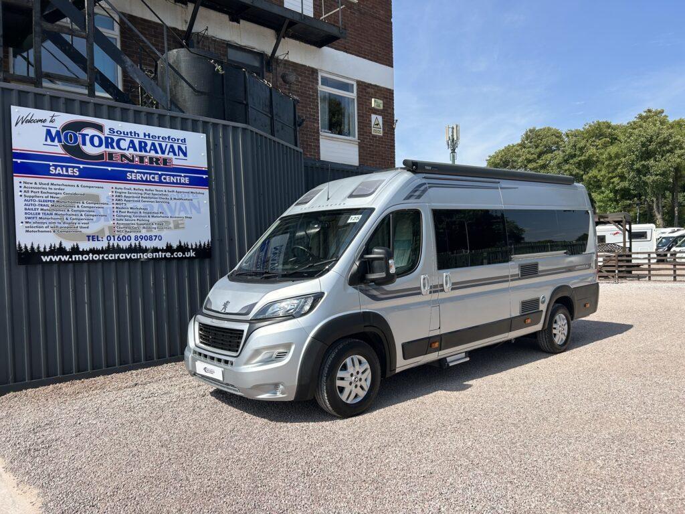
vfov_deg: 53.1
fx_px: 515
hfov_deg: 67.3
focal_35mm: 26
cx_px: 342
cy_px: 257
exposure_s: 1/3831
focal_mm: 5.7
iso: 50
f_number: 1.5
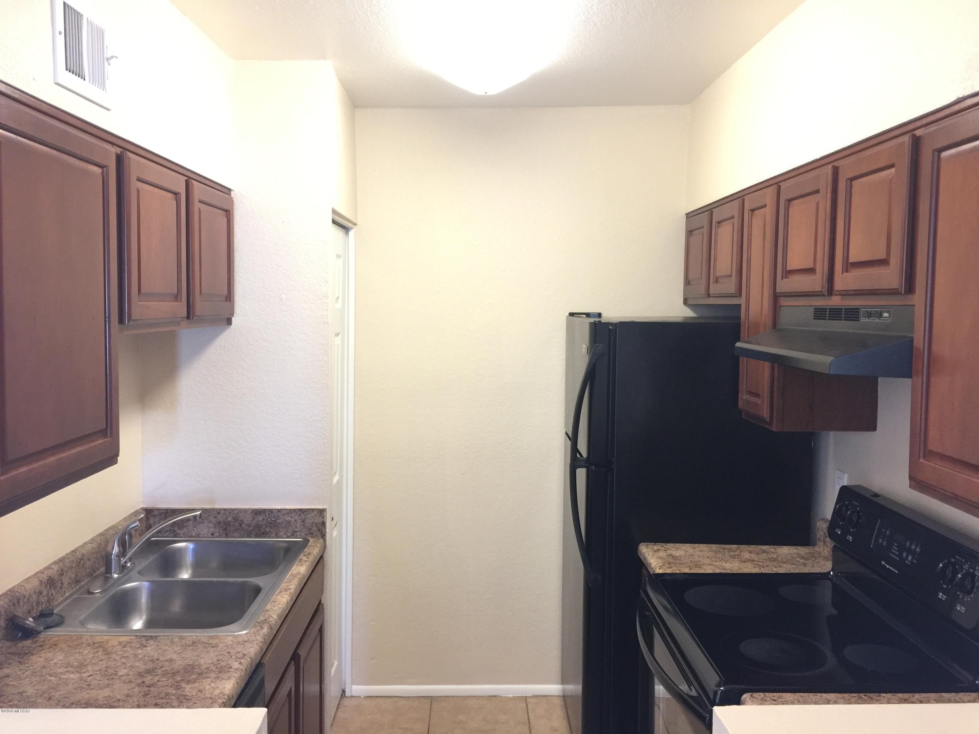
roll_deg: -1.2
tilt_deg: -4.6
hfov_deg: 61.7
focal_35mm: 29
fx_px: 820
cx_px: 490
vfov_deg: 48.2
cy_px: 367
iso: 125
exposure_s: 1/15
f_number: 2.2
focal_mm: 4.15
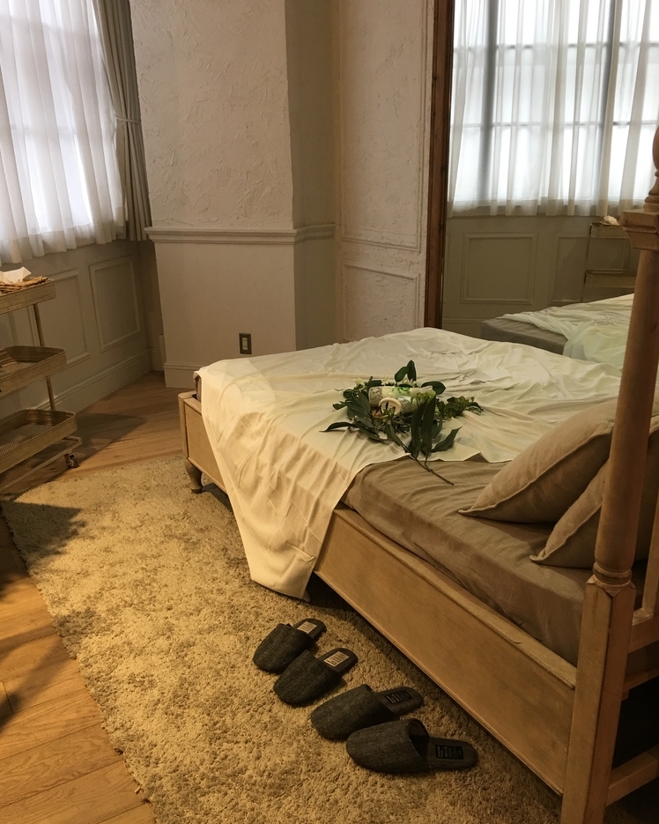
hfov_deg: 47.1
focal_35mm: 31
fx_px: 756
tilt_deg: -20.6
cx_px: 323
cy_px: 448
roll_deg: +0.8
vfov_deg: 57.1
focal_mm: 4.15
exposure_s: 1/15
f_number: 2.2
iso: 32
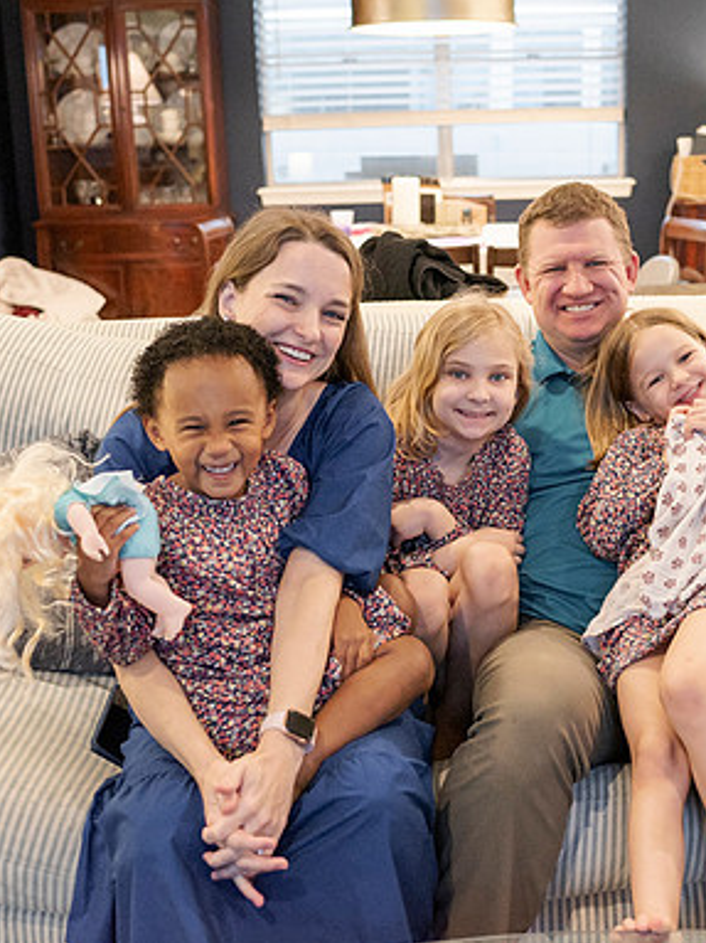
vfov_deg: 37.5
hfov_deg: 28.3
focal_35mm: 51
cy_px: 472
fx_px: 1388
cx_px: 485
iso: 1250
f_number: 2.8
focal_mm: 35
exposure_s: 1/200
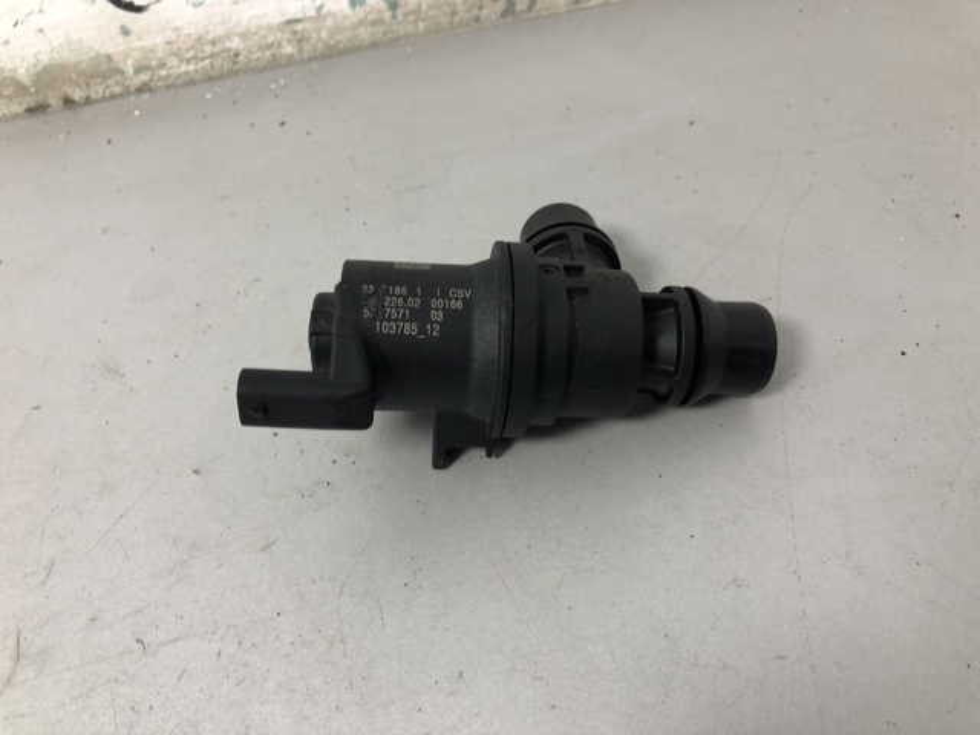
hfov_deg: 63.4
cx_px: 490
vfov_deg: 49.7
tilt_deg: -49.0
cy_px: 368
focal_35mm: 28
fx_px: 793
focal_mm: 4
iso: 40
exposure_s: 1/20
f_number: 1.8
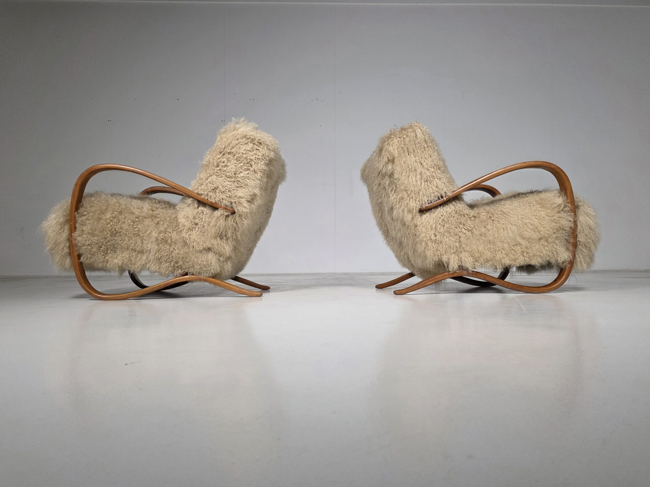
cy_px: 244
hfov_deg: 73.9
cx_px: 325
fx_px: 432
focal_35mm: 23
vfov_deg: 58.9
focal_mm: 6.3
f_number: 1.7
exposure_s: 1/101
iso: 320
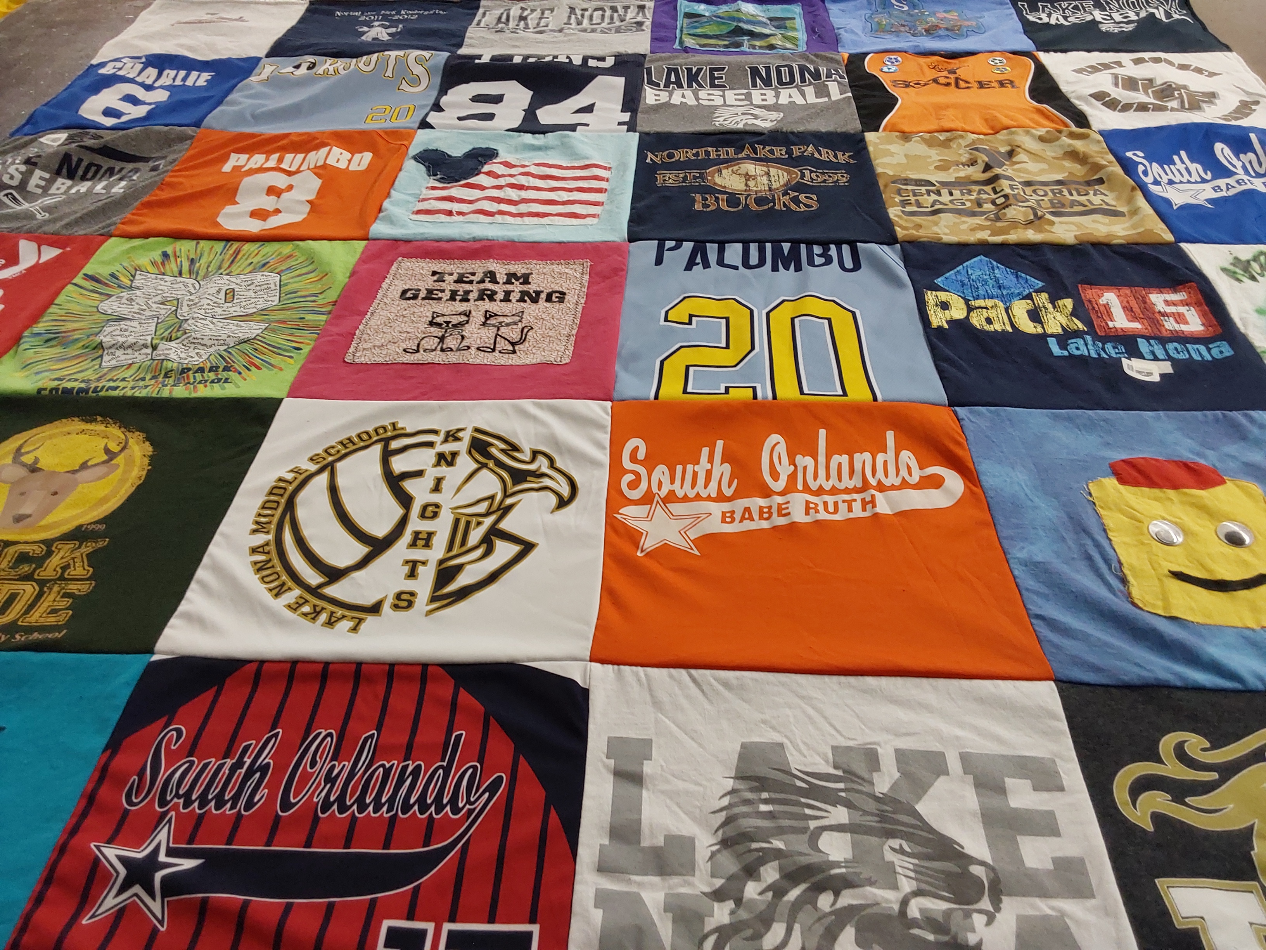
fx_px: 1024
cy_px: 475
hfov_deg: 63.4
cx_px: 633
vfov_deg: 49.7
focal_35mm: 28
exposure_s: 1/60
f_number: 1.9
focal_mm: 2.91
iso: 100
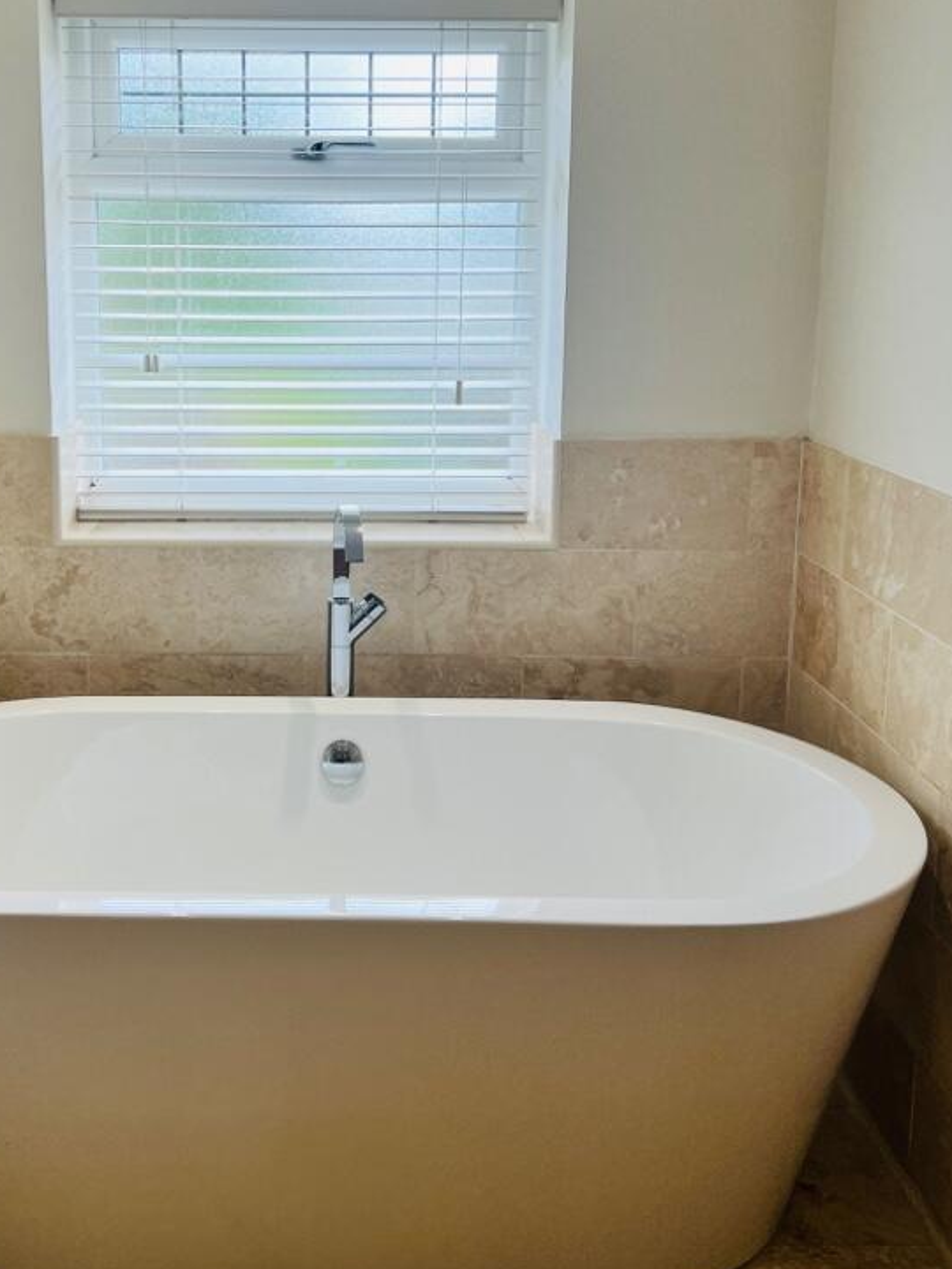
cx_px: 344
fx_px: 1357
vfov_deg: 49.6
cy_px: 471
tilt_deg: -9.0
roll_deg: -1.1
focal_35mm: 37
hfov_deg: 38.4
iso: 50
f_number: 1.5
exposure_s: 1/302
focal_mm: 5.7
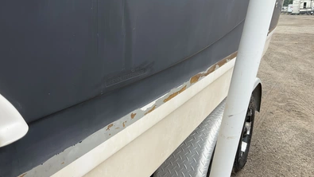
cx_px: 158
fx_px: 266
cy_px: 100
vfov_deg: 36.6
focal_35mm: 32
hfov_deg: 61.0
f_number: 1.8
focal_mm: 3
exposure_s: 1/912
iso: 25
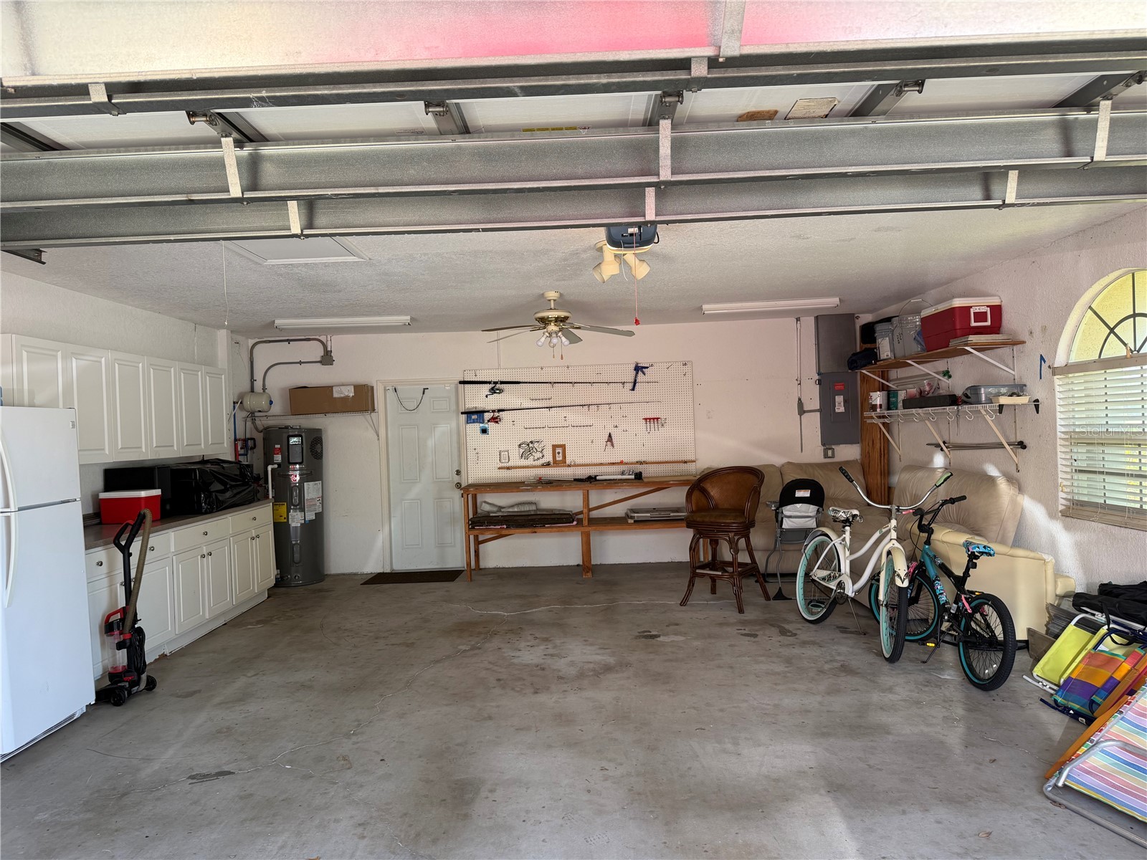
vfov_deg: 56.8
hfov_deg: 71.6
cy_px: 430
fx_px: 795
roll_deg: +2.8
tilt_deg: +0.2
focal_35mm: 24
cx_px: 574
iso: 80
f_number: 1.78
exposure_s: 1/121
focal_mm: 6.76
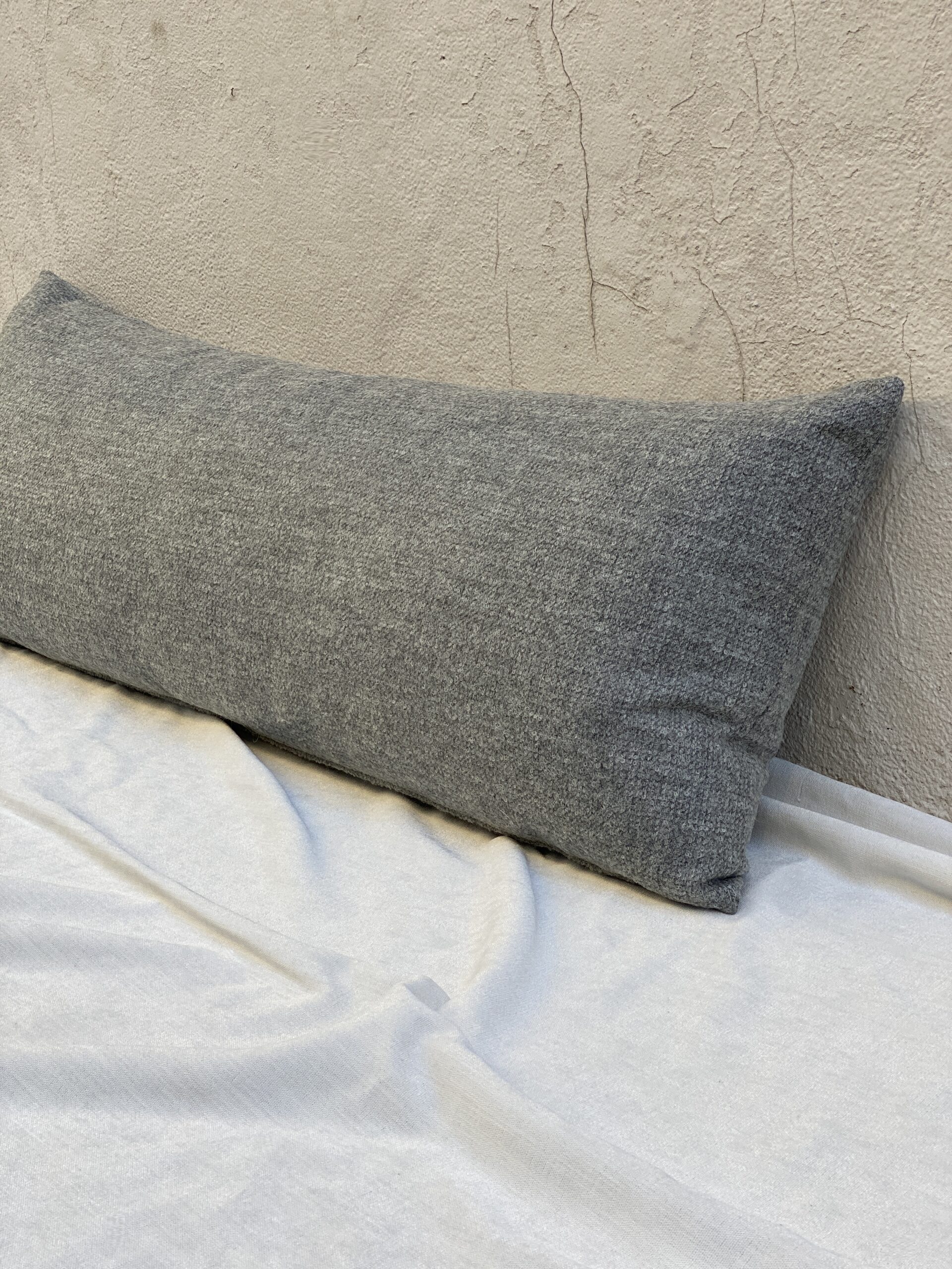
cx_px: 476
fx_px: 1907
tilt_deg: -16.0
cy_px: 634
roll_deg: +3.0
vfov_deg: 36.8
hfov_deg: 28.0
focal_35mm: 52
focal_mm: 6
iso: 25
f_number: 2
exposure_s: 1/122
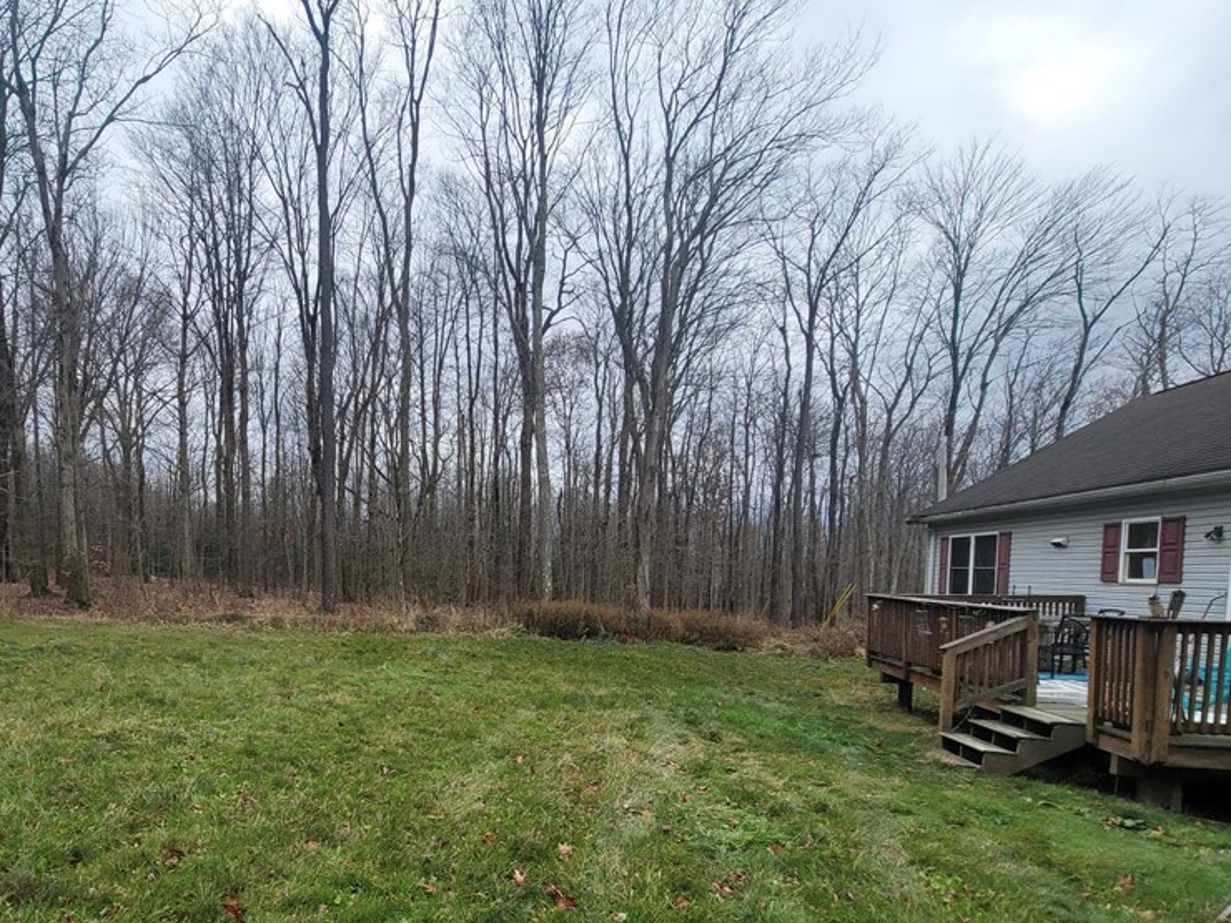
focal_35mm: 18
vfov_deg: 69.3
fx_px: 640
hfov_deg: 84.9
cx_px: 418
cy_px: 625
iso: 64
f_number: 2.2
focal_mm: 2.2
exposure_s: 1/703
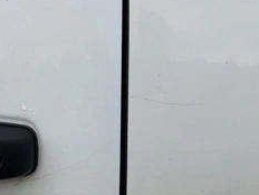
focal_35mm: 50
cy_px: 115
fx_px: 374
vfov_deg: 29.0
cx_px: 142
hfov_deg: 38.2
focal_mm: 3
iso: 25
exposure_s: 1/962
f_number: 1.8
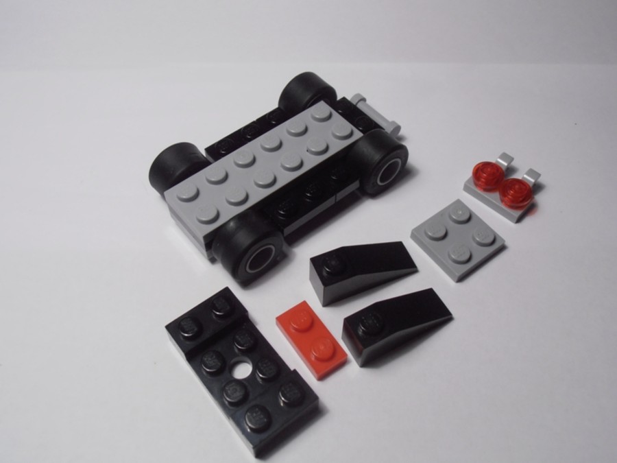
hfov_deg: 50.1
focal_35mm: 37
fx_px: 659
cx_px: 308
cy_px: 232
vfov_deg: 38.7
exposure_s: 1/50
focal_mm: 6.61
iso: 80
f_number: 3.9
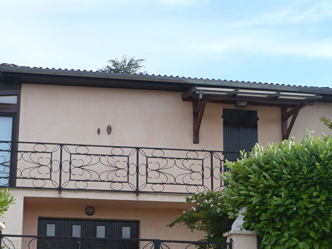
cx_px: 116
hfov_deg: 32.0
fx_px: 576
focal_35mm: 60
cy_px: 191
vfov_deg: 24.1
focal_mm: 5.8
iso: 100
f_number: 2.8
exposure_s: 1/800
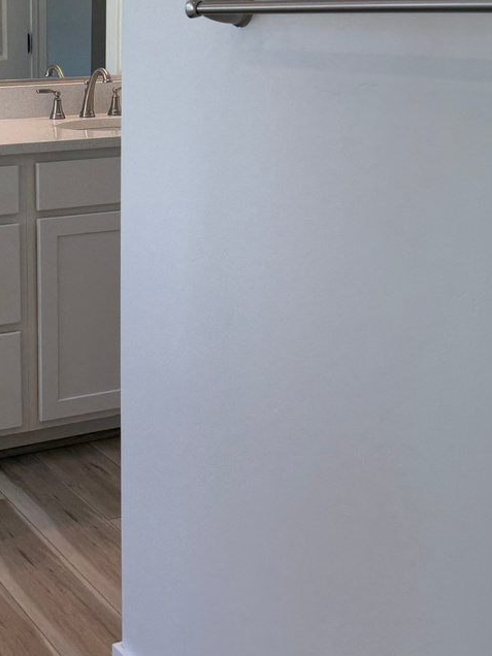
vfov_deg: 33.2
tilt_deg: -13.1
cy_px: 274
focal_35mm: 58
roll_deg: +1.7
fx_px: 1099
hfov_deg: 24.3
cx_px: 23
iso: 100
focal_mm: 6.76
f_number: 1.78
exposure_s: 1/322
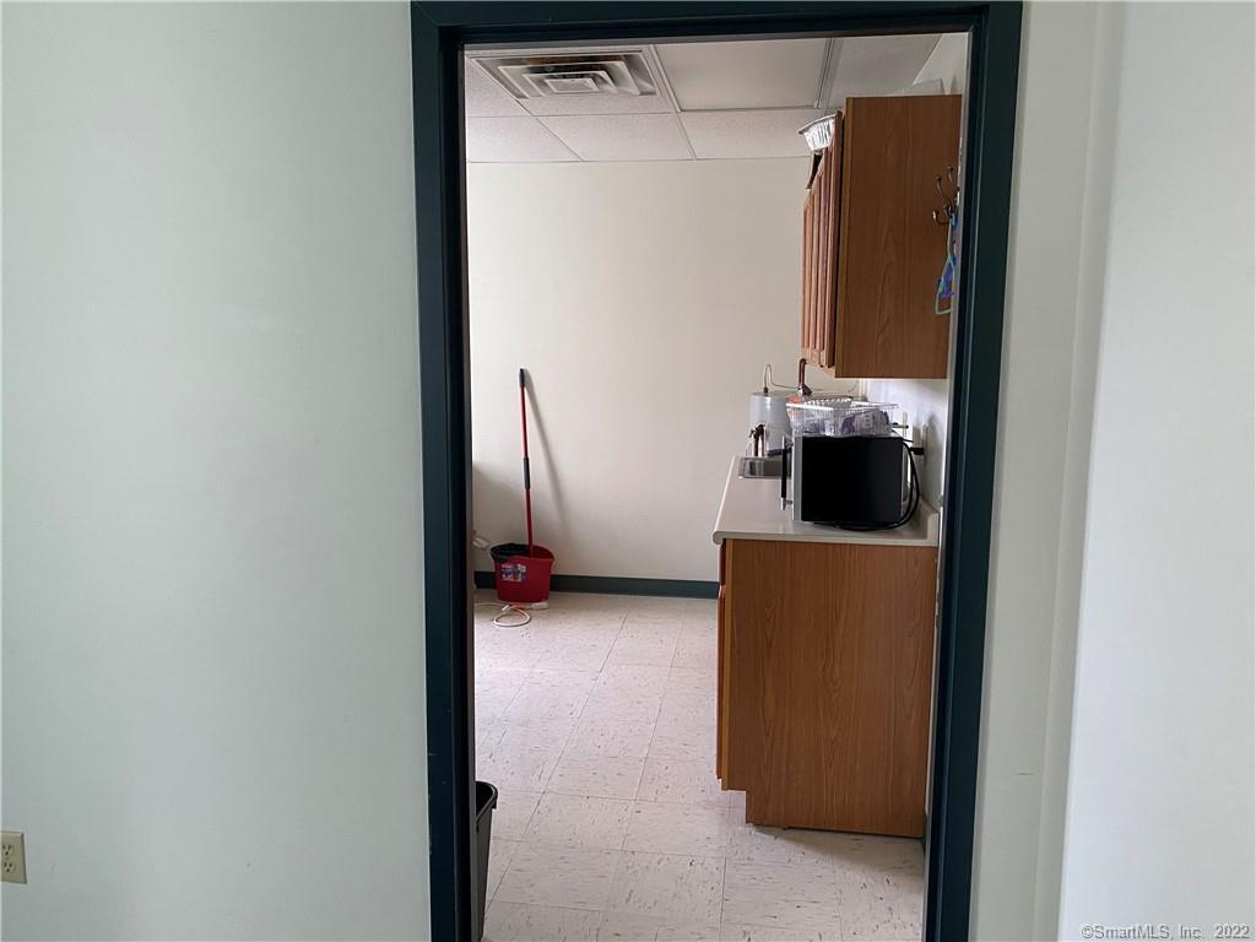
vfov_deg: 53.1
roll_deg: -0.3
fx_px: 943
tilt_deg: -8.7
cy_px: 471
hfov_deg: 67.3
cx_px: 628
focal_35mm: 26
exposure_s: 1/60
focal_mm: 4.25
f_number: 1.8
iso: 125
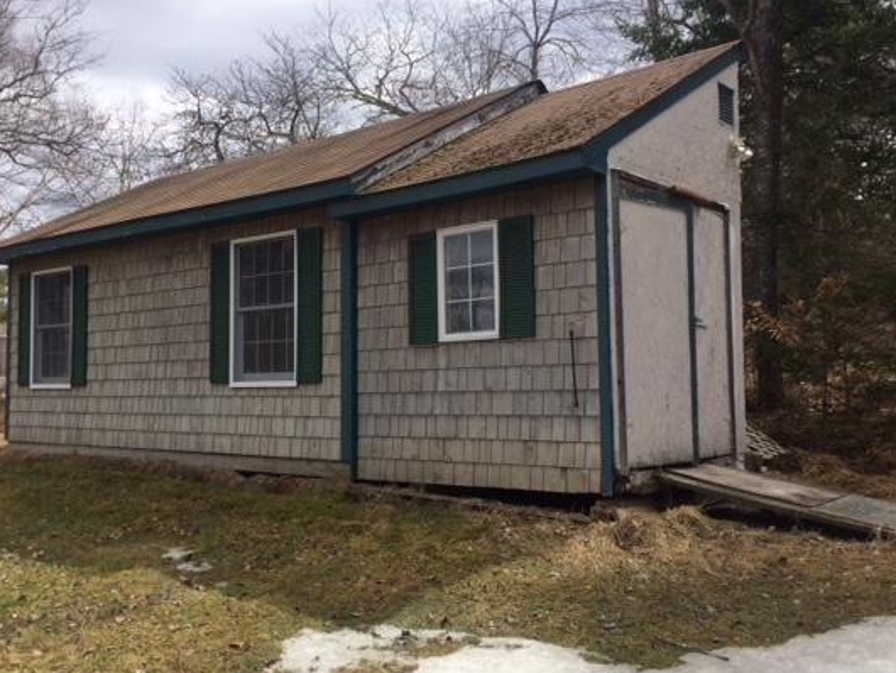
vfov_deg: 40.7
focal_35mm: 35
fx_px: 906
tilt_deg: -0.2
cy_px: 336
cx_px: 418
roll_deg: +0.1
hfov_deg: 52.6
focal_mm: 4.15
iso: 32
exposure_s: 1/2053
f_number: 2.2
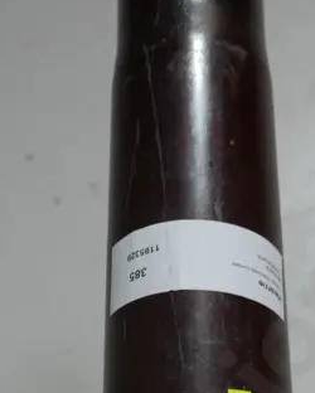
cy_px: 496
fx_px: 1118
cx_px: 178
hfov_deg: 16.0
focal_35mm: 96
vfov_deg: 18.7
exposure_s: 1/80
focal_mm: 15
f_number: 3.6
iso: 200
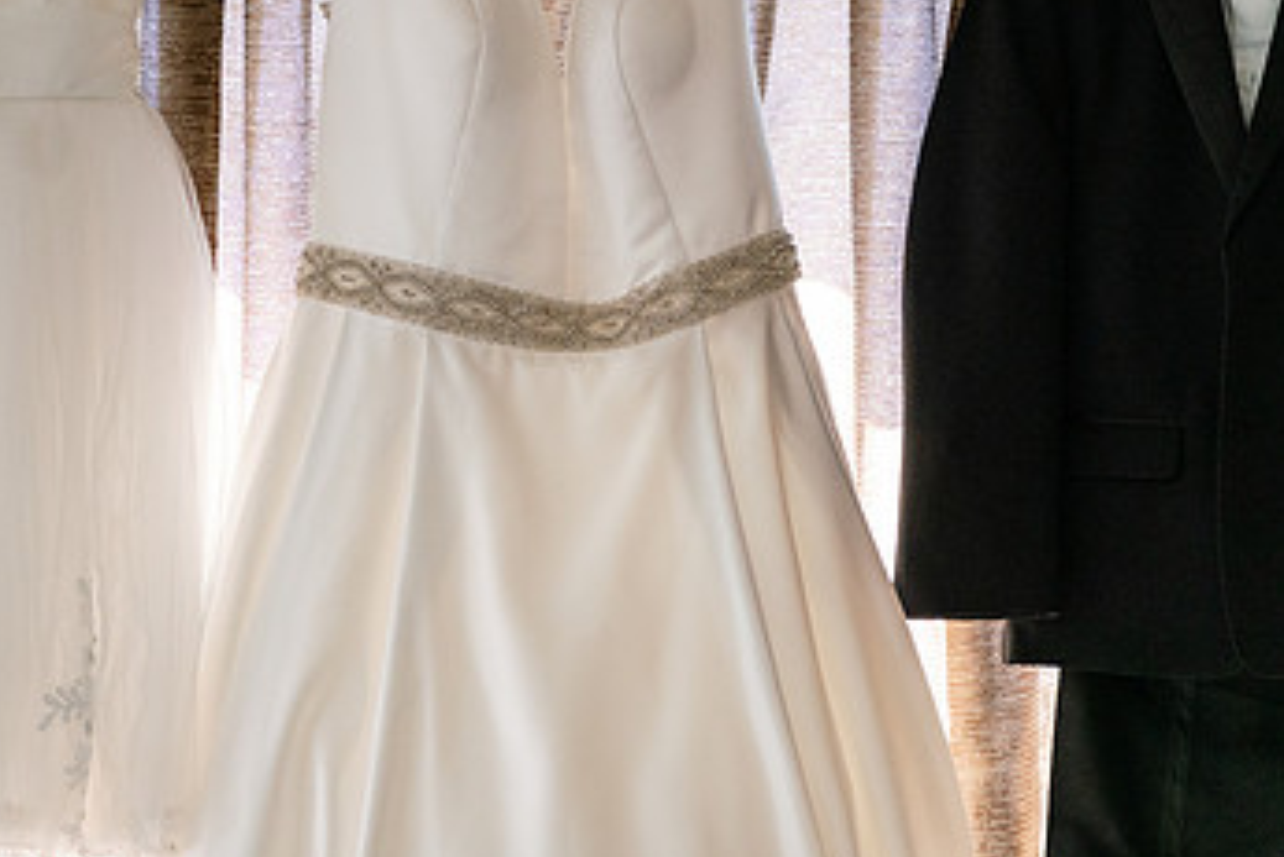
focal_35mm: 130
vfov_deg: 10.6
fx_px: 4638
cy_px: 351
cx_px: 563
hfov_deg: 15.8
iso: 3200
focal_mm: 75
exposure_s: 1/125
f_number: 3.2
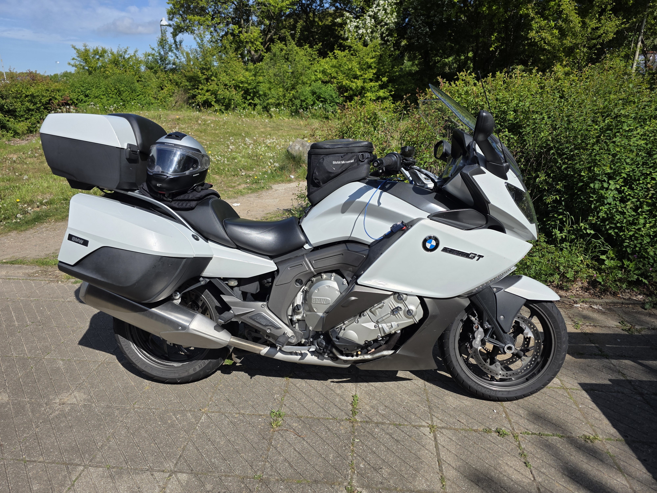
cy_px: 246
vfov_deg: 58.9
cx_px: 328
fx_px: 437
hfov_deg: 73.9
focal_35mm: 23
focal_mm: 6.3
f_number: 1.7
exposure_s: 1/5778
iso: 80
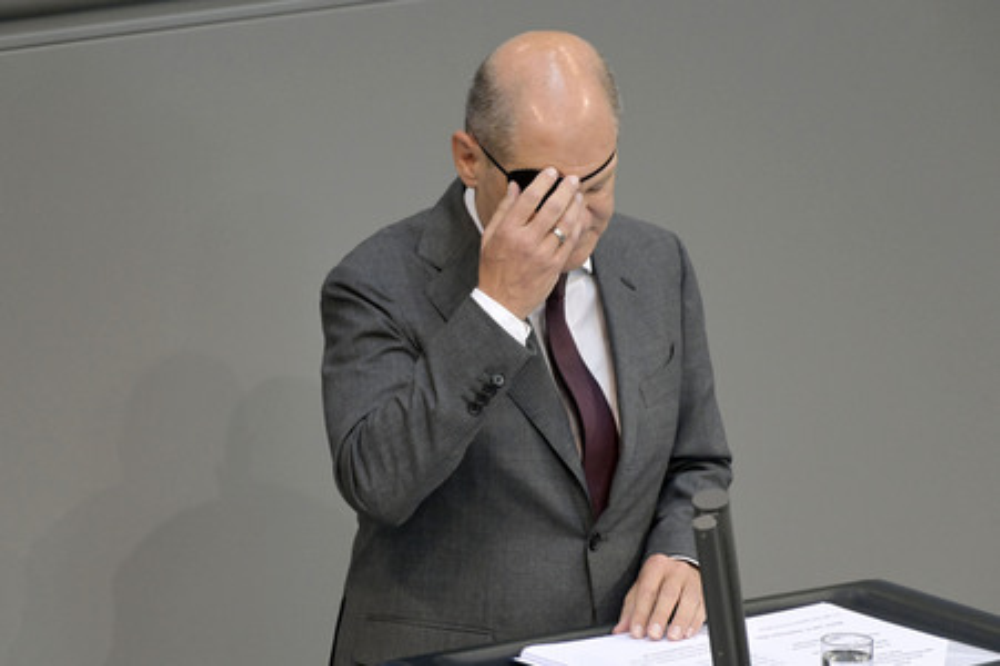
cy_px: 333
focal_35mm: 500
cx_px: 500
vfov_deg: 2.7
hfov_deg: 4.1
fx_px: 13878
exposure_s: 1/400
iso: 8000
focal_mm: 500
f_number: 5.6
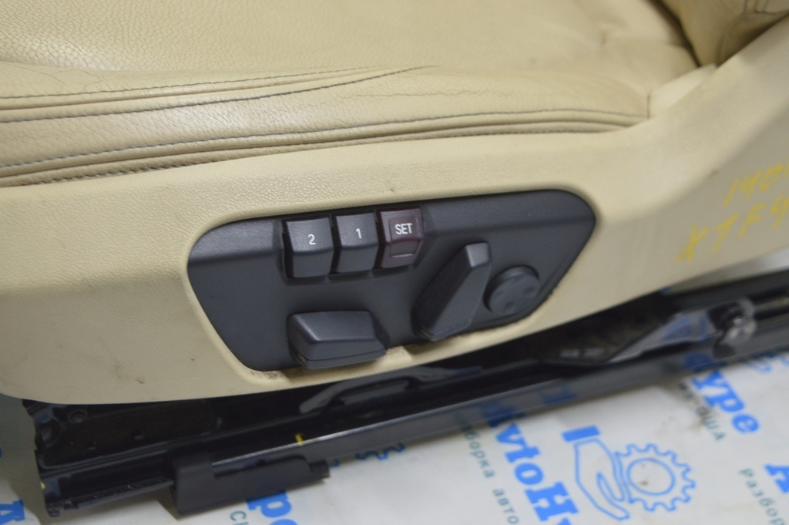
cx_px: 394
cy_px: 262
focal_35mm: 54
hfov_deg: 36.9
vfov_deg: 25.0
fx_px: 1183
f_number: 5.6
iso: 400
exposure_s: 1/20
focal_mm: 36
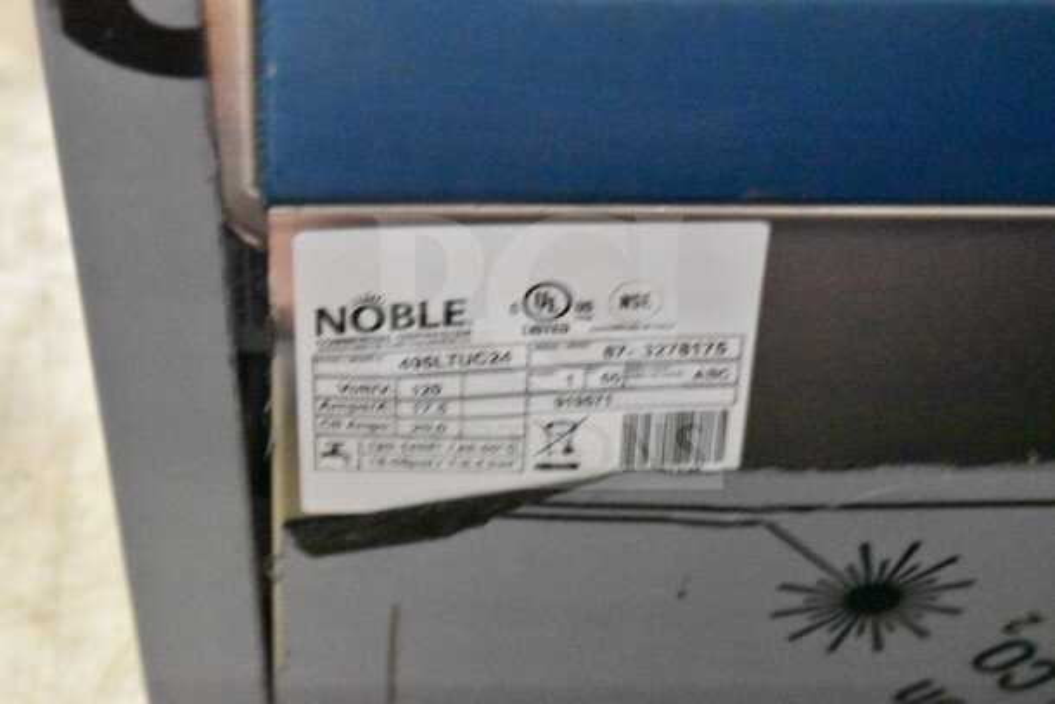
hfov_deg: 24.6
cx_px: 528
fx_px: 2418
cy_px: 352
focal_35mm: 82
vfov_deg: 16.6
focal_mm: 55
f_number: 5.6
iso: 25600
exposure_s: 1/100
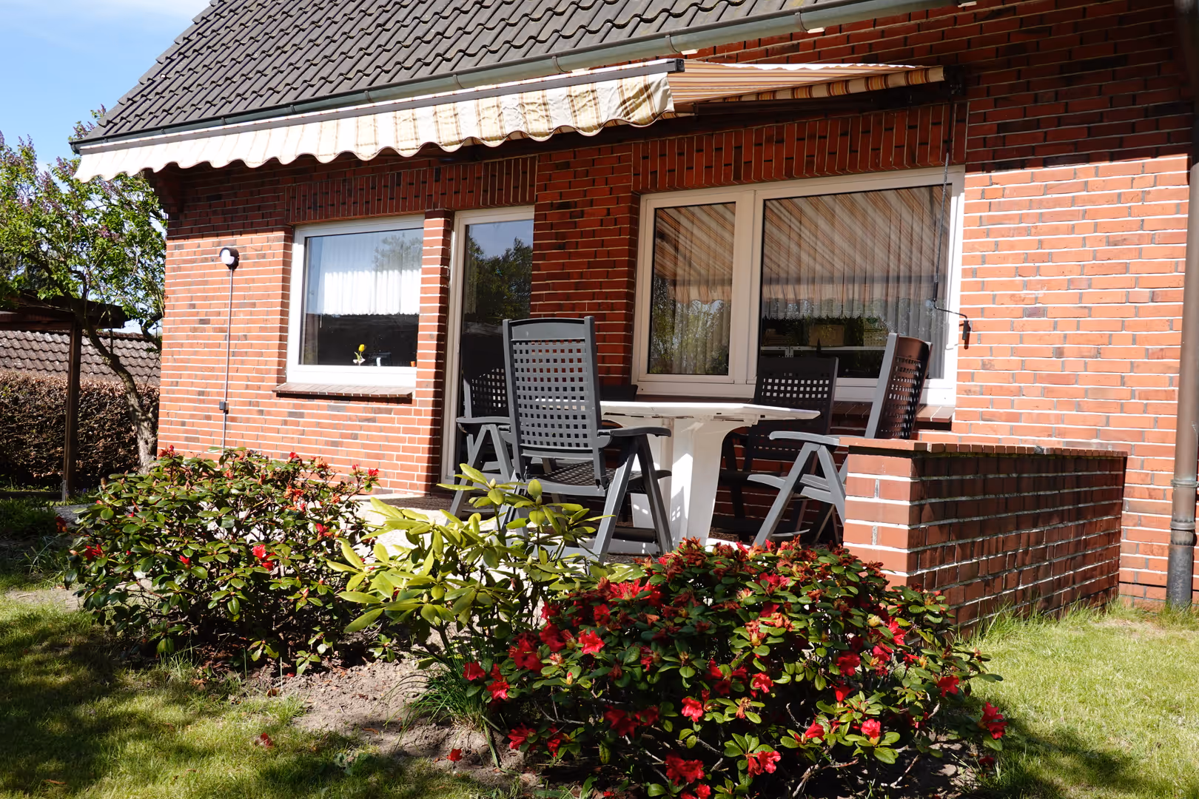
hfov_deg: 55.8
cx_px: 600
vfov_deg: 38.9
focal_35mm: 34
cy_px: 400
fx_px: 1132
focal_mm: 12.51
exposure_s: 1/1000
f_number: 3.5
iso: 200
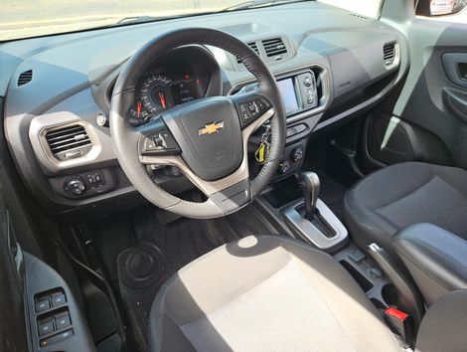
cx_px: 234
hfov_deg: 73.8
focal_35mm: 23
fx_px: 311
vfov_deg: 59.0
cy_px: 176
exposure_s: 1/180
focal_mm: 5.4
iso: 40
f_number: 1.8
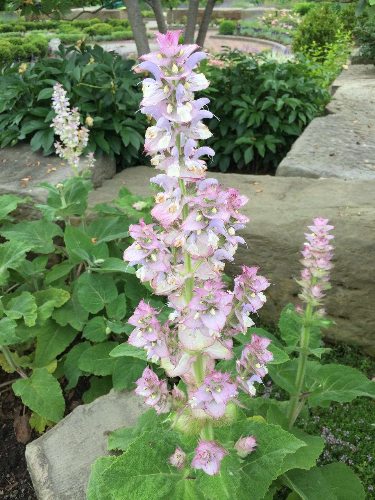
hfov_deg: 48.2
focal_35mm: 29
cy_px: 250
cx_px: 188
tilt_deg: -32.0
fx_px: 419
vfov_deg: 61.7
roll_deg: +0.6
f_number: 2.2
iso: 32
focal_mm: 4.15
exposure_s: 1/638
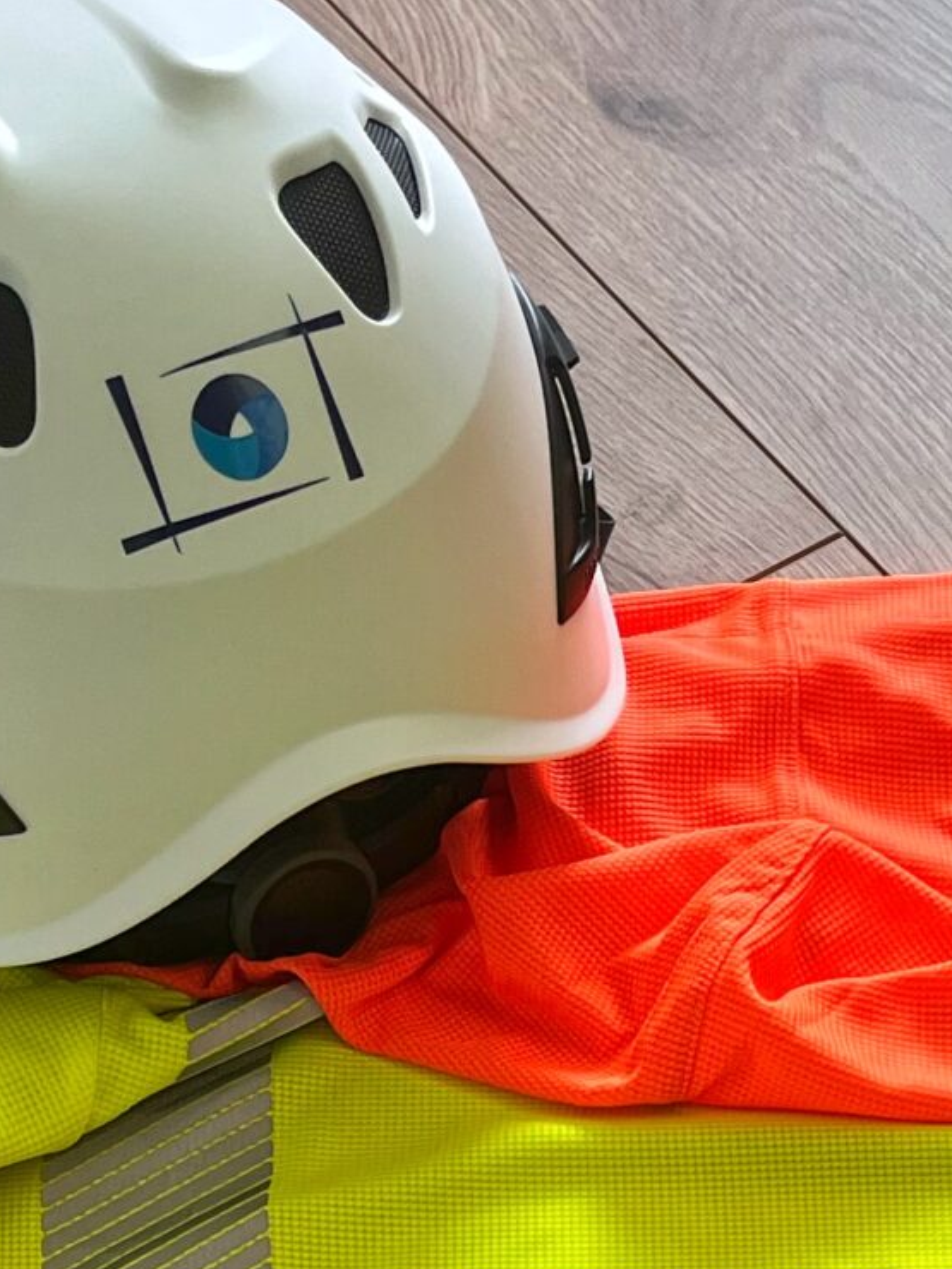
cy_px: 1725
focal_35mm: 90
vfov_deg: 19.7
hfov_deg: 16.2
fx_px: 3300
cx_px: 887
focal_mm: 5.1
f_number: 1.6
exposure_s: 1/121
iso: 80
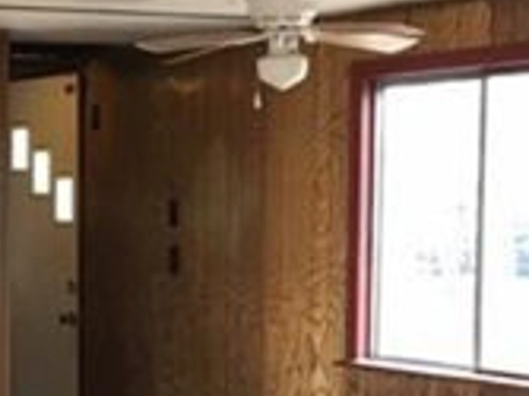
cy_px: 383
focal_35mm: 111
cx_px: 22
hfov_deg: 17.4
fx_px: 1695
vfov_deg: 13.2
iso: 32
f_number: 2.2
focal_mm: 4.15
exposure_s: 1/30
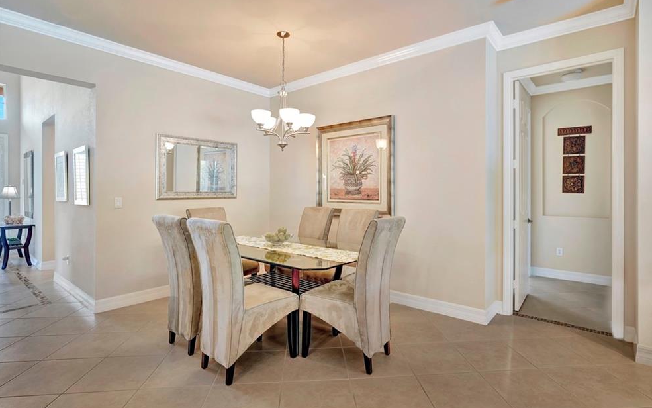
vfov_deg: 65.0
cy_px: 208
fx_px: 320
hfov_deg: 91.0
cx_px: 337
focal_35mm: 18
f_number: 8
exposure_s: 1/3.33
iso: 500
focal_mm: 17
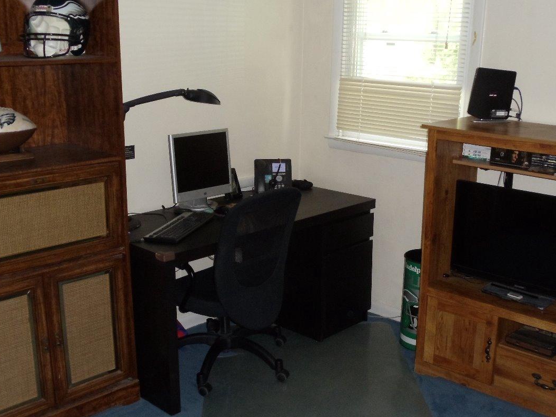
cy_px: 233
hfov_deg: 32.2
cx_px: 296
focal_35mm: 60
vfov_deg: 24.4
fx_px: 964
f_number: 3.5
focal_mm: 6
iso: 200
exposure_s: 1/30
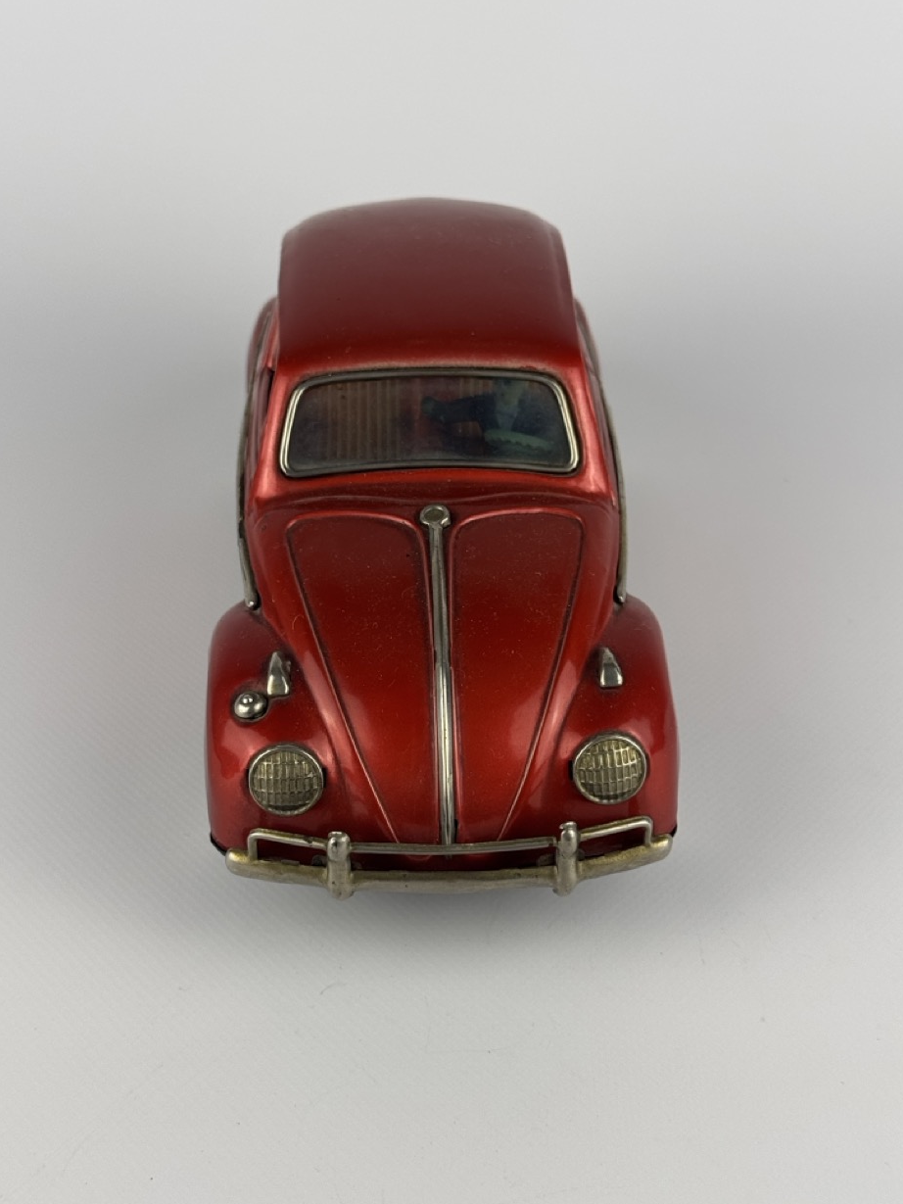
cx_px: 438
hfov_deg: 29.1
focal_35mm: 50
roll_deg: +1.5
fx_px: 1739
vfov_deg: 38.2
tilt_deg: -33.9
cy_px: 584
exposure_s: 1/510
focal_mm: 6.76
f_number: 1.78
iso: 64
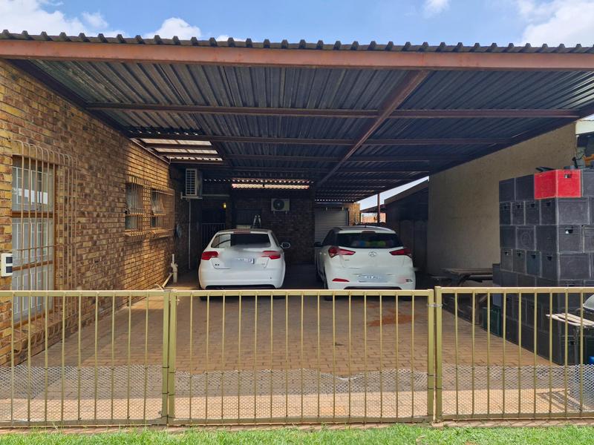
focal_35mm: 23
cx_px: 297
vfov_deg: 58.9
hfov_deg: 73.9
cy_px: 222
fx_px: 395
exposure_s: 1/769
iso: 50
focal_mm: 5.54
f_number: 1.8
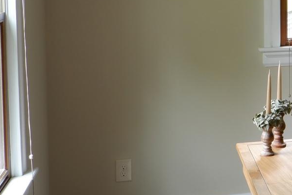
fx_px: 641
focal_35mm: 79
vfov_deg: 17.0
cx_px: 449
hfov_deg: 21.3
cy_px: 22
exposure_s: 1/5
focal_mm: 15
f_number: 11
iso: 400
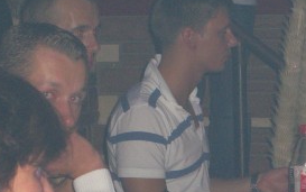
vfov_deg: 5.9
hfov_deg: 9.5
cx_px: 213
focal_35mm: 221
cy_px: 153
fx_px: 1844
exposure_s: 1/60
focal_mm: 19.7
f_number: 4.8
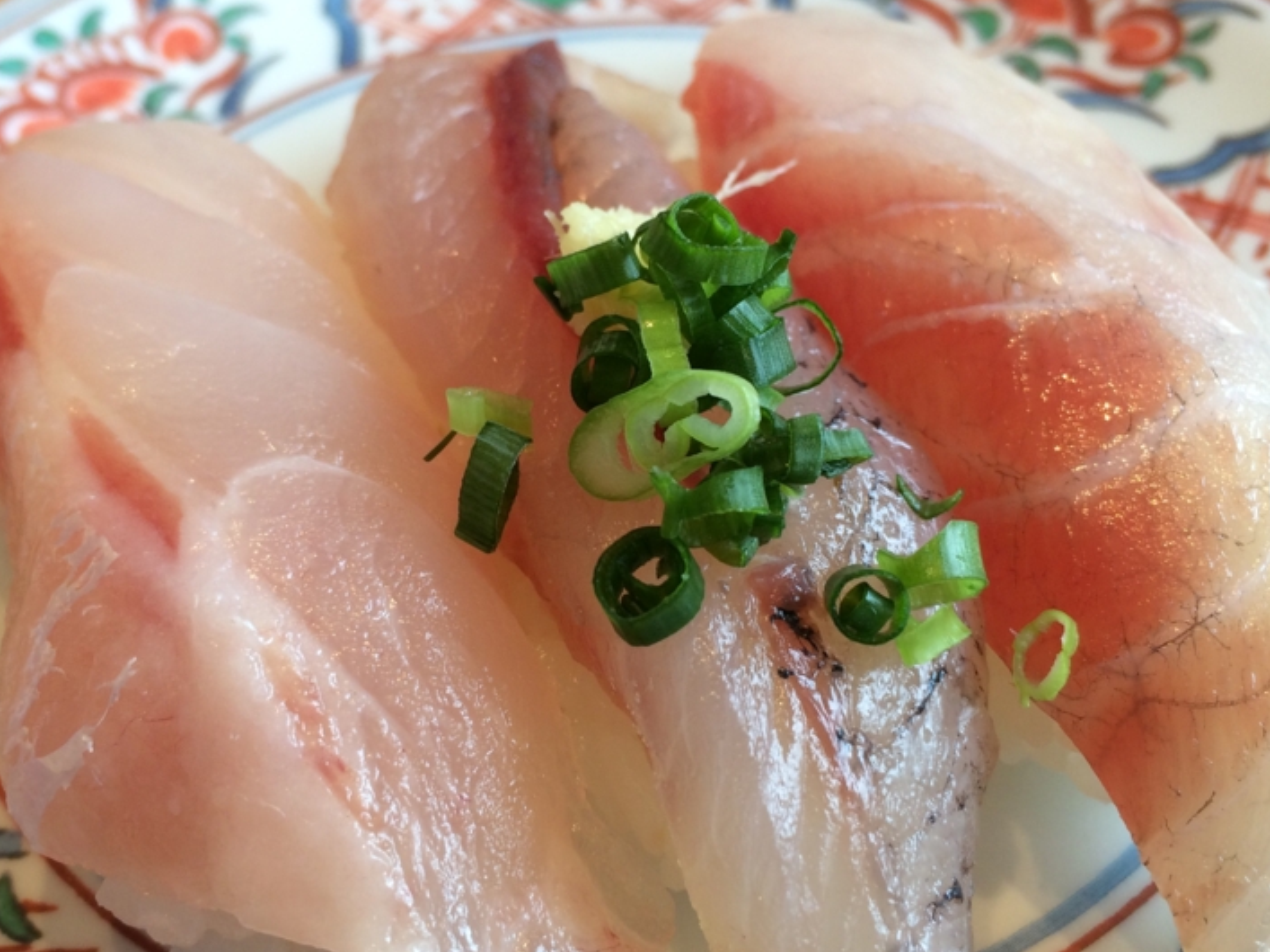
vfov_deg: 34.3
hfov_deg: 44.8
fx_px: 1541
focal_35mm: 42
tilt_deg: -50.1
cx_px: 591
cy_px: 442
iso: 64
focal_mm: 4.15
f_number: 2.2
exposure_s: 1/120
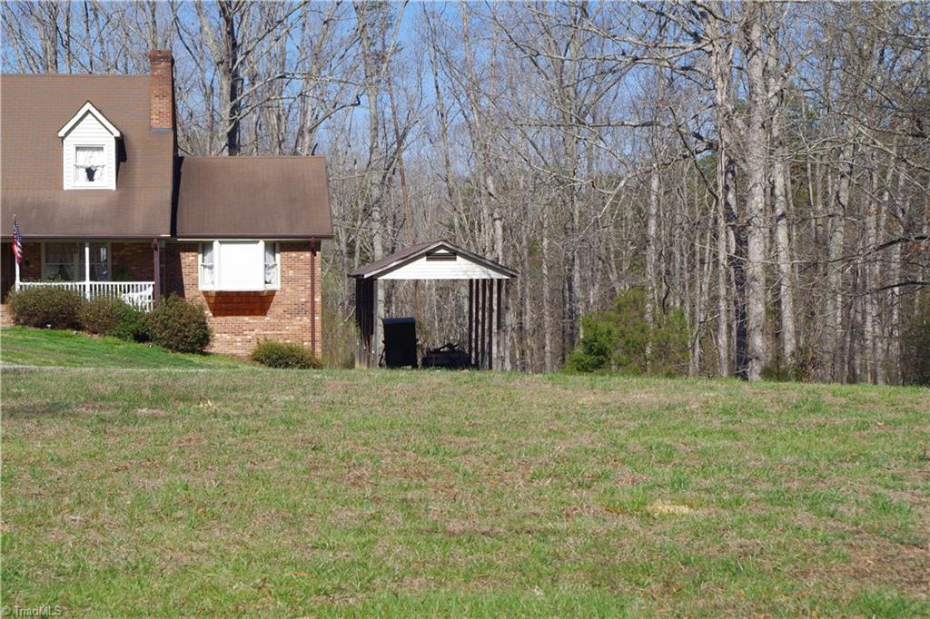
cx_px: 465
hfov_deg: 24.8
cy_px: 310
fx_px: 2118
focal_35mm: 82
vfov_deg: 16.6
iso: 200
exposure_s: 1/200
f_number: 13
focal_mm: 55
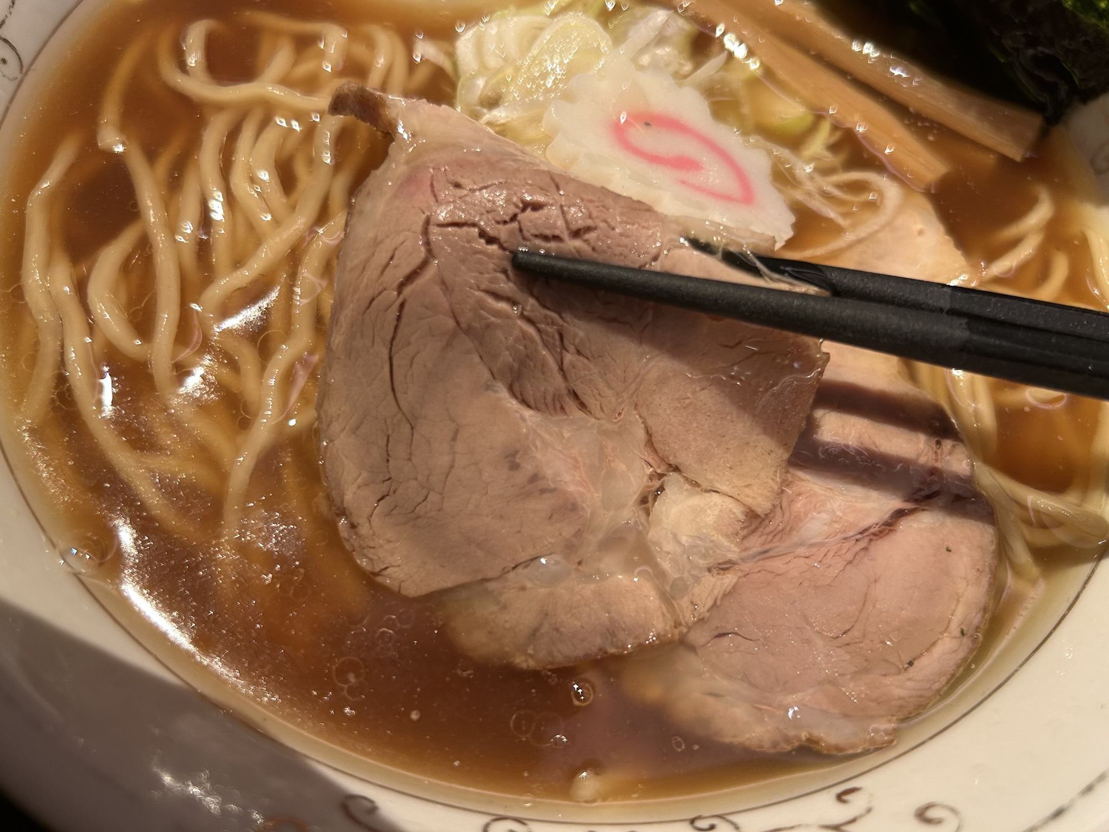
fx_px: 833
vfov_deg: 53.1
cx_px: 554
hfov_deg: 67.3
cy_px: 416
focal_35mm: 26
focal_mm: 5.7
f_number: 1.5
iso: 100
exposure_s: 1/101
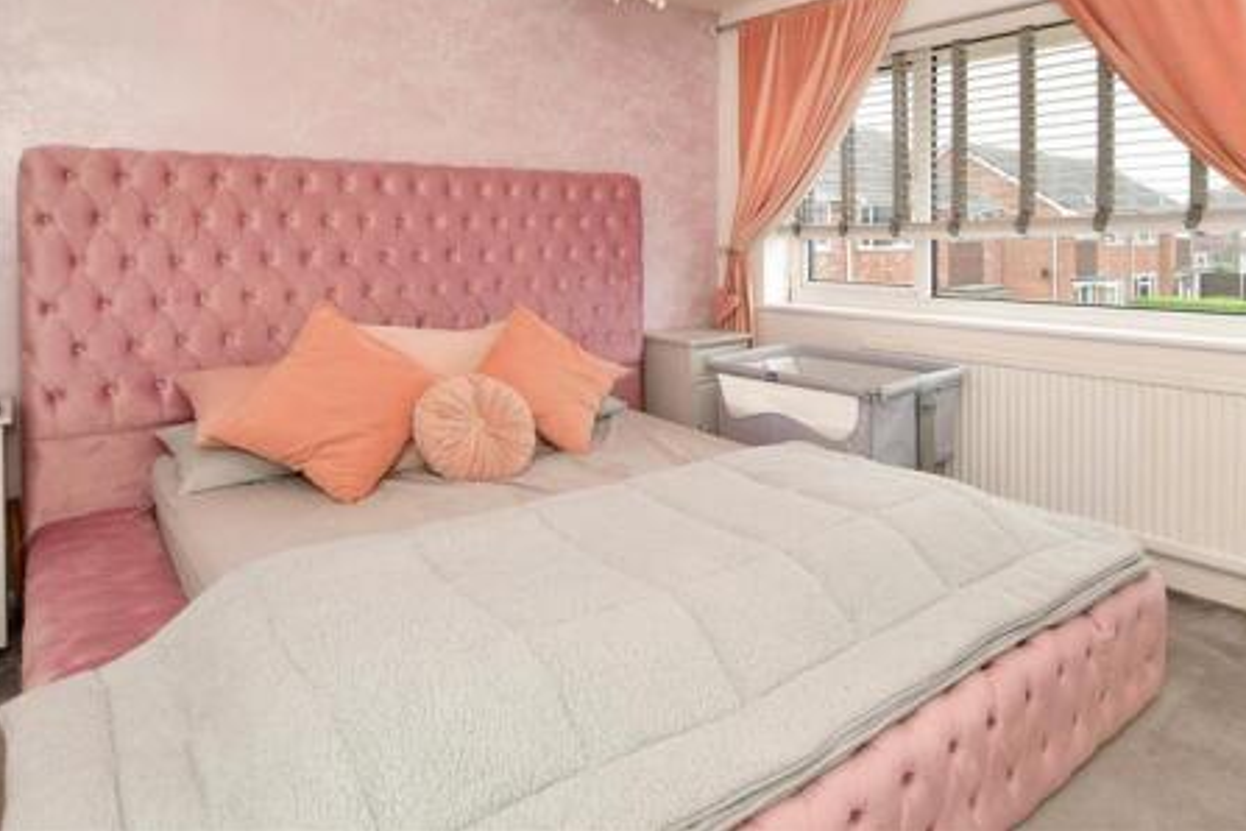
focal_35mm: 22
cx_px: 758
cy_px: 224
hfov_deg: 77.5
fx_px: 761
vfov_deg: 55.0
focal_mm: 10
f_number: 8
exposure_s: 1/4
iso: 200
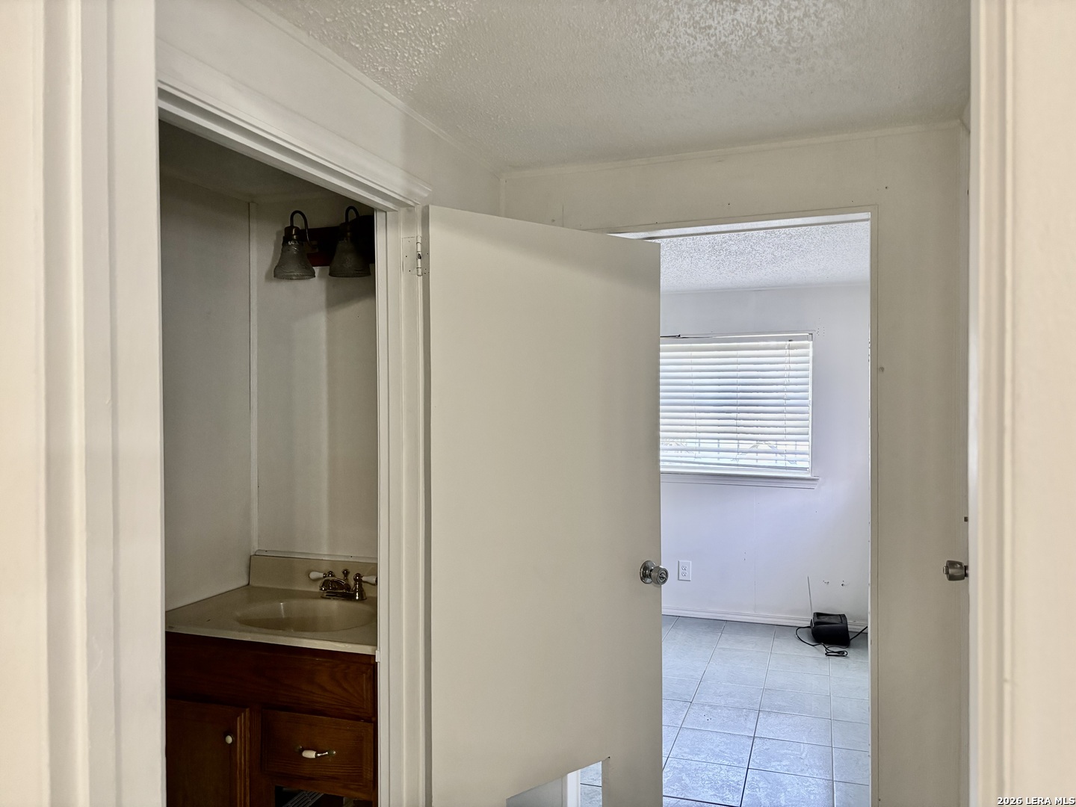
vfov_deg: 53.1
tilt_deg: +1.4
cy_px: 404
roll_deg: +0.2
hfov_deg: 67.3
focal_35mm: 26
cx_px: 538
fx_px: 808
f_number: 1.6
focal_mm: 5.96
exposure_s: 1/60
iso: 320
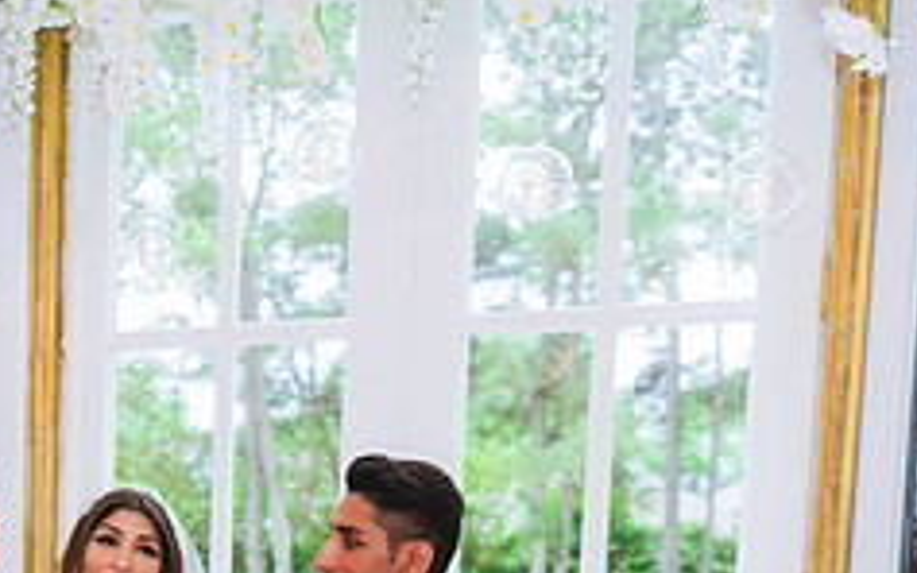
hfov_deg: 29.6
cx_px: 23
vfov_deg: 18.6
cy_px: 741
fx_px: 1624
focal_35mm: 65
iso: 800
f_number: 2.8
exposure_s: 1/125
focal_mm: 26
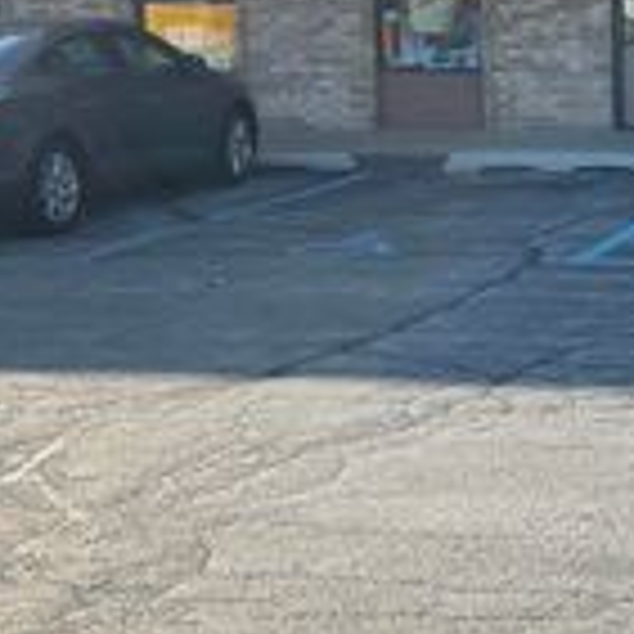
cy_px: 128
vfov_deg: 18.9
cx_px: 782
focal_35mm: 91
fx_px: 1886
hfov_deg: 18.0
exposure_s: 1/1144
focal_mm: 3
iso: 16
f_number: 1.8
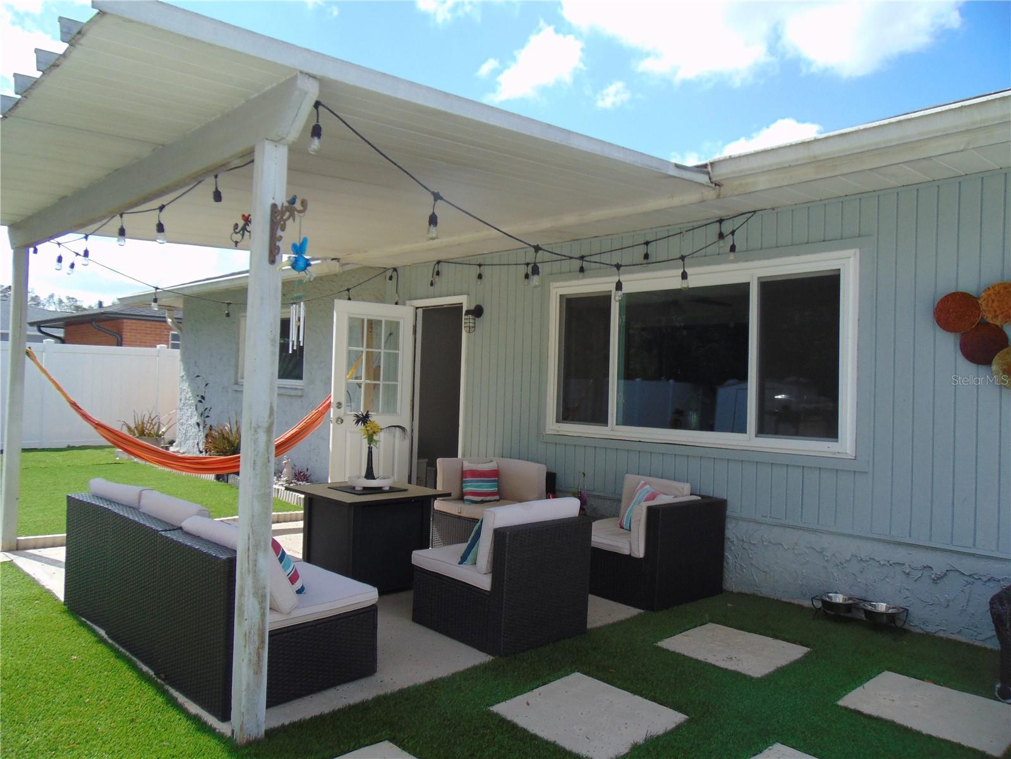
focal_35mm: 25
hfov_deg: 69.4
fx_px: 730
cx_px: 506
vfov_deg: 54.9
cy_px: 380
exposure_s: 1/640
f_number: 3
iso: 80
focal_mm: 4.5
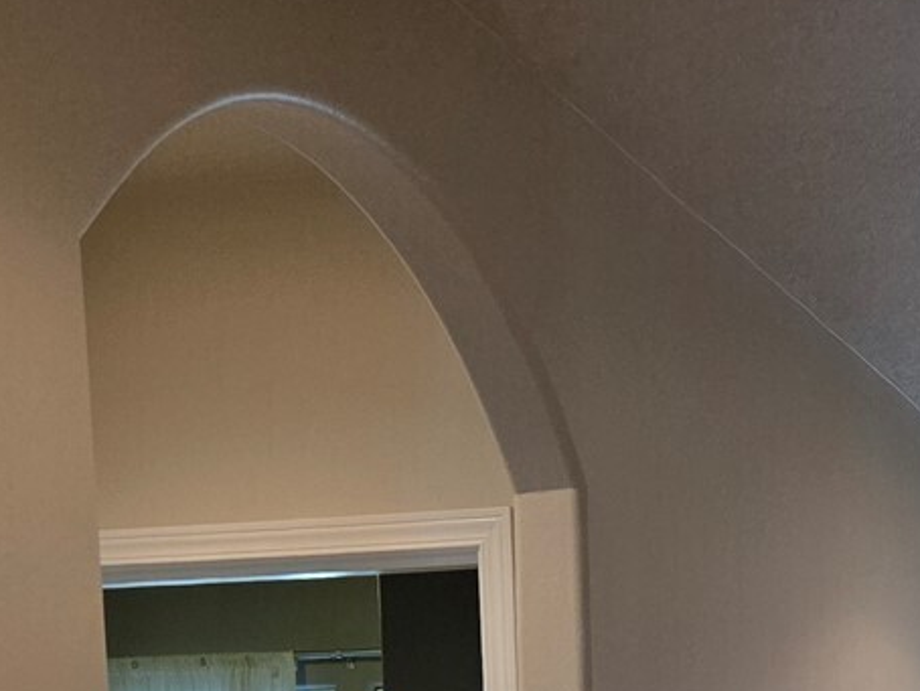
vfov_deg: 16.0
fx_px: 2154
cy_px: 1155
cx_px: 865
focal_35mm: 81
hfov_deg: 23.3
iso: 320
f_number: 1.8
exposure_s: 1/120
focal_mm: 5.4
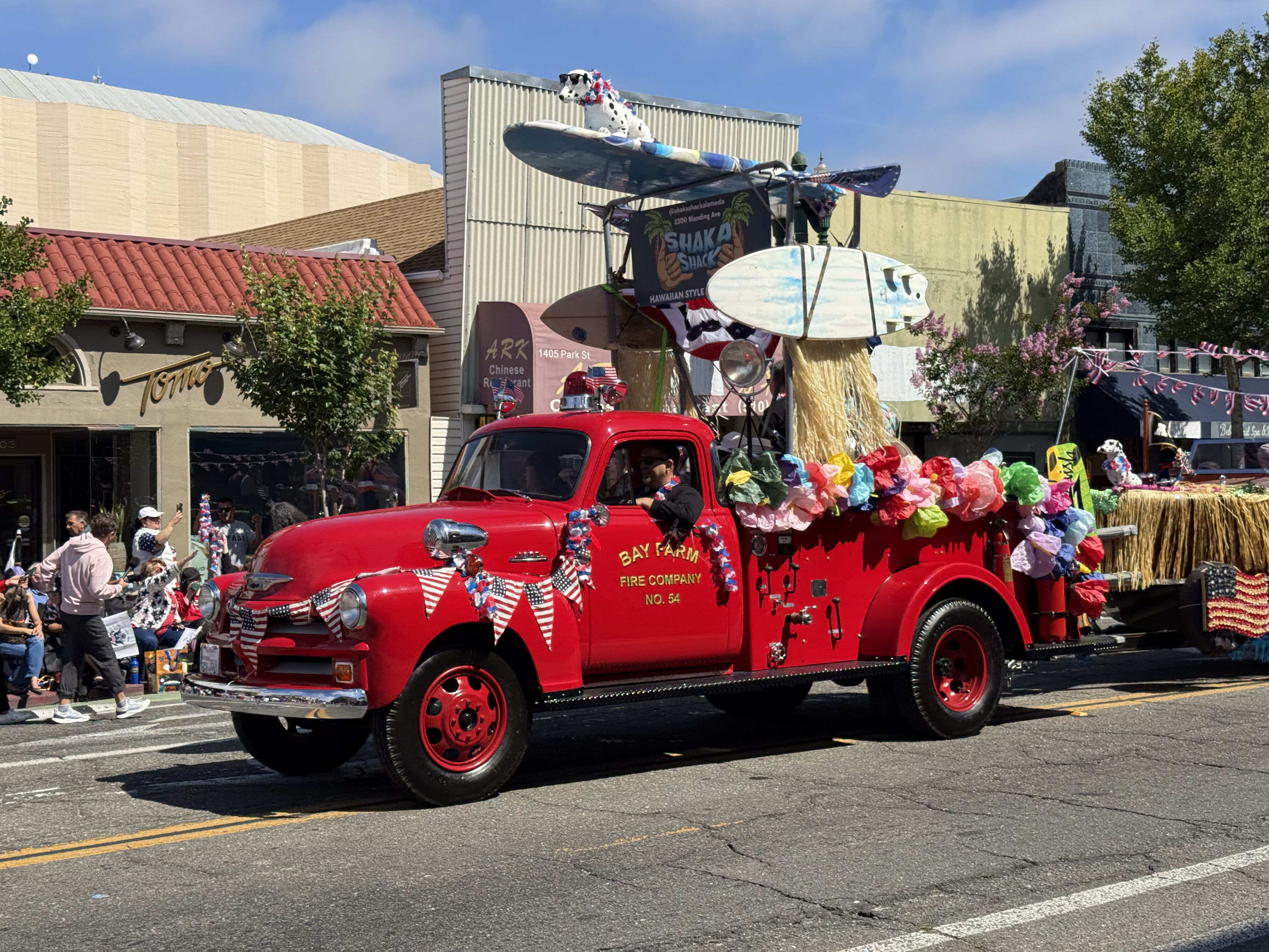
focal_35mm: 48
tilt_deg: +1.8
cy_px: 476
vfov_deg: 30.3
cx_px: 634
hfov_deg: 39.7
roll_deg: +1.5
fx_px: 1760
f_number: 1.78
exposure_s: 1/4587
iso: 64
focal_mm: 6.76
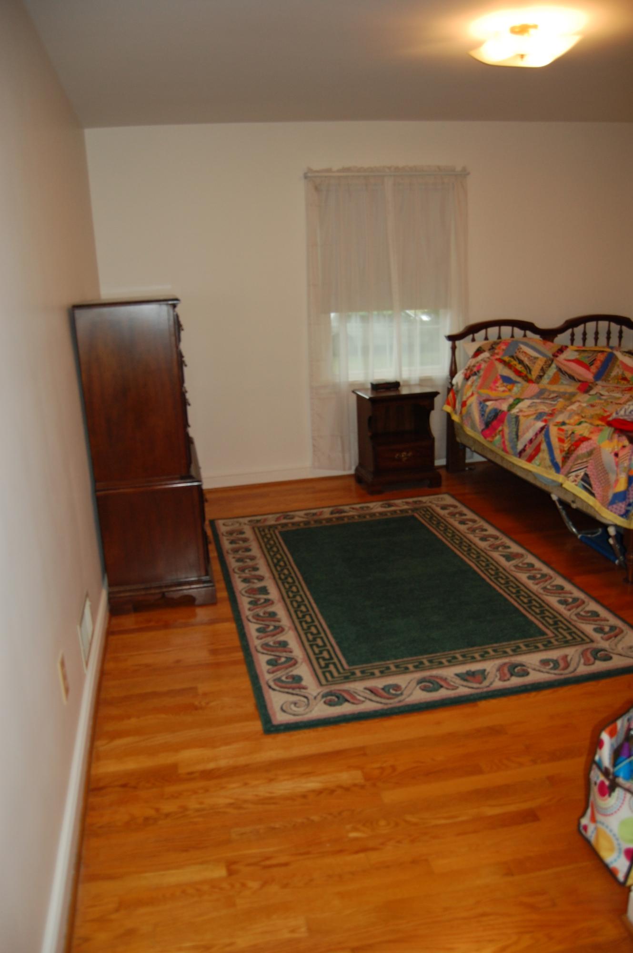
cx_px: 316
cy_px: 476
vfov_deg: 67.4
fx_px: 714
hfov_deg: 47.8
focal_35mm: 27
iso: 400
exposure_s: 1/60
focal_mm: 18
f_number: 3.5
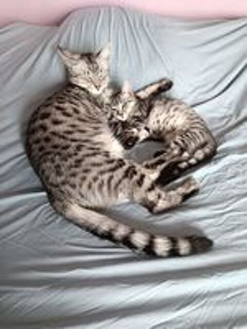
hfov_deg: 56.8
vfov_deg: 71.6
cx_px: 124
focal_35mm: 24
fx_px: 228
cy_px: 164
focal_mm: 5.24
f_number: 1.7
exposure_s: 1/99.9
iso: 1000
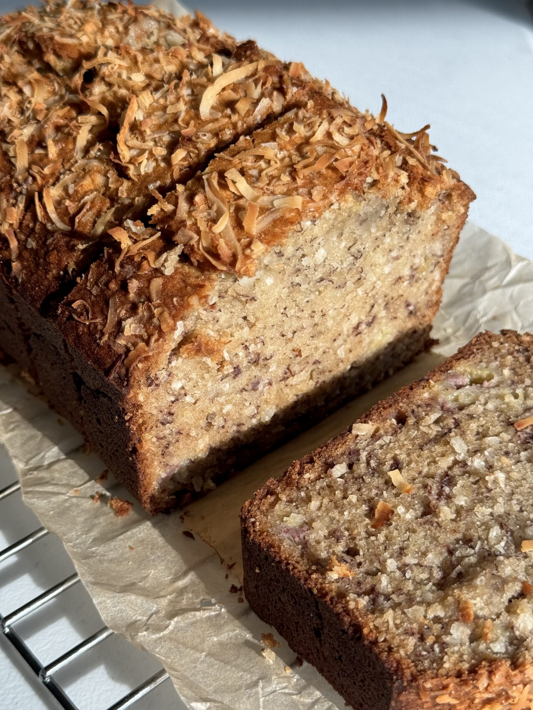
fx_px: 985
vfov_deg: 39.7
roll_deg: +1.4
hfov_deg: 30.3
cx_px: 266
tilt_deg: -40.9
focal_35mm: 48
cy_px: 355
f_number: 1.78
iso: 64
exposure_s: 1/812
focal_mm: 6.86
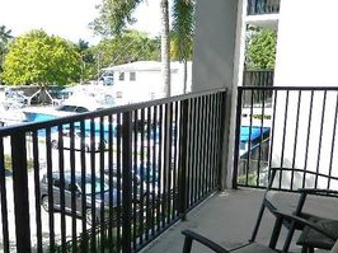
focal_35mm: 47
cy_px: 181
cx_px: 80
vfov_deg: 30.4
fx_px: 459
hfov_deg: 39.3
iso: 80
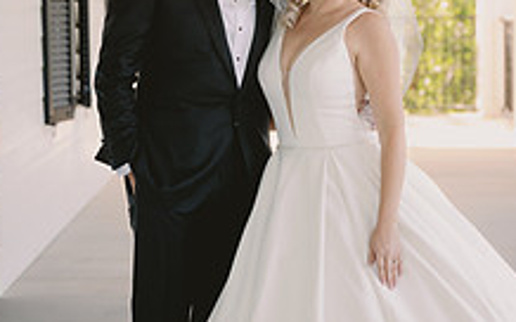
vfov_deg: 9.1
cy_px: 92
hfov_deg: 14.6
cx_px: 318
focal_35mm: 143
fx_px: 2010
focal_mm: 68
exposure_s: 1/320
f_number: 2.8
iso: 100
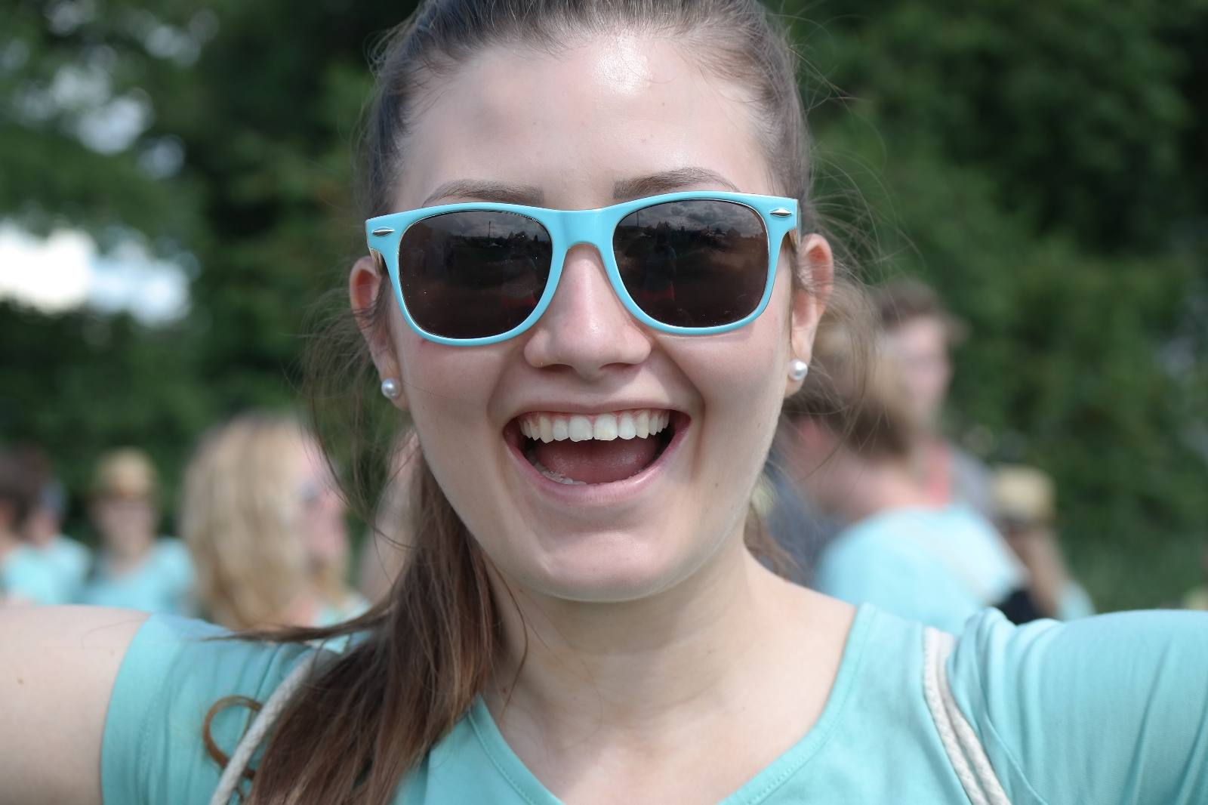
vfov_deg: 17.7
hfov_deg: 26.3
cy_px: 402
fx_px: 2583
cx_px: 604
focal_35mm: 77
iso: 100
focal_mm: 50
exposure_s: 1/250
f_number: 5
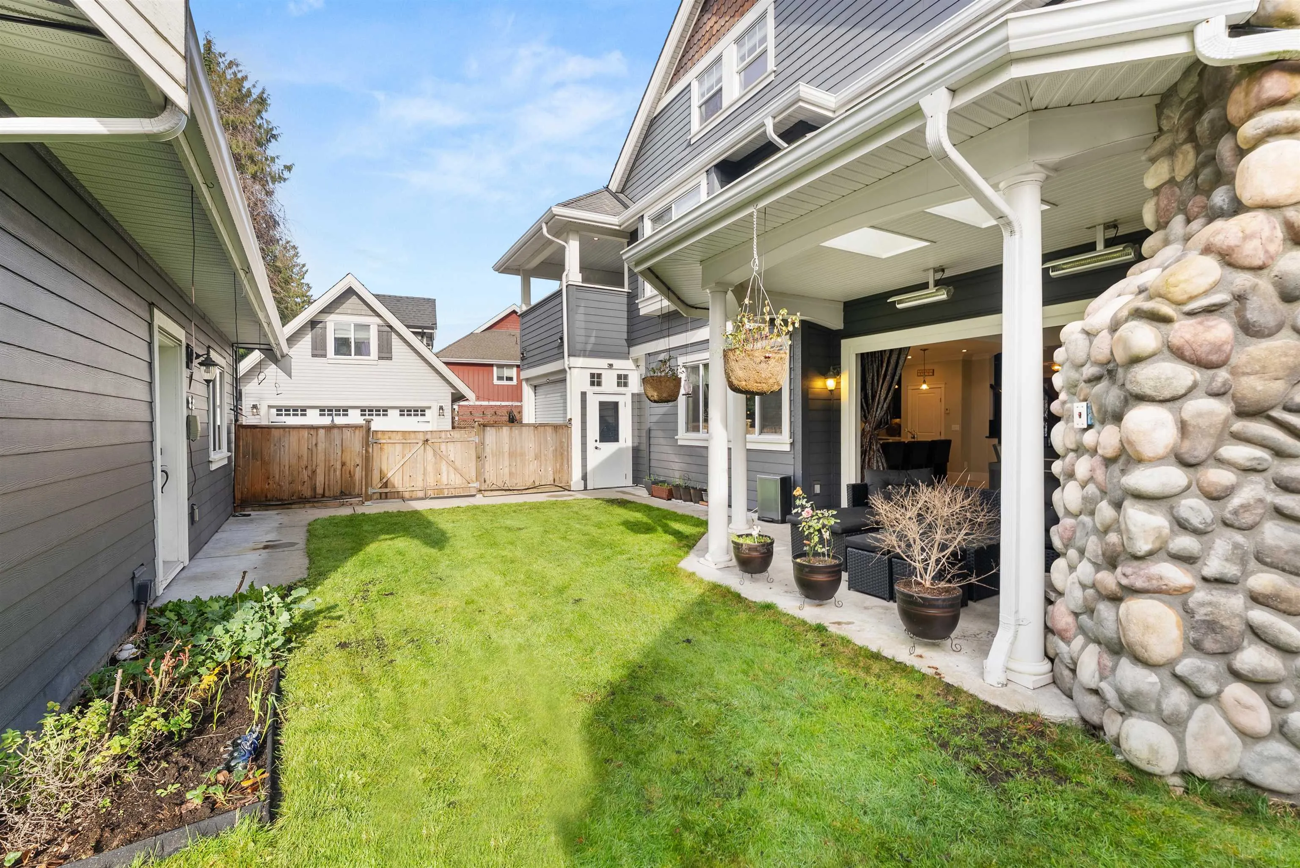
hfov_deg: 99.6
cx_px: 650
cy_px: 434
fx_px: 549
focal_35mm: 15
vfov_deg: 76.6
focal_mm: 15.2
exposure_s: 1/13
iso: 125
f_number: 7.1
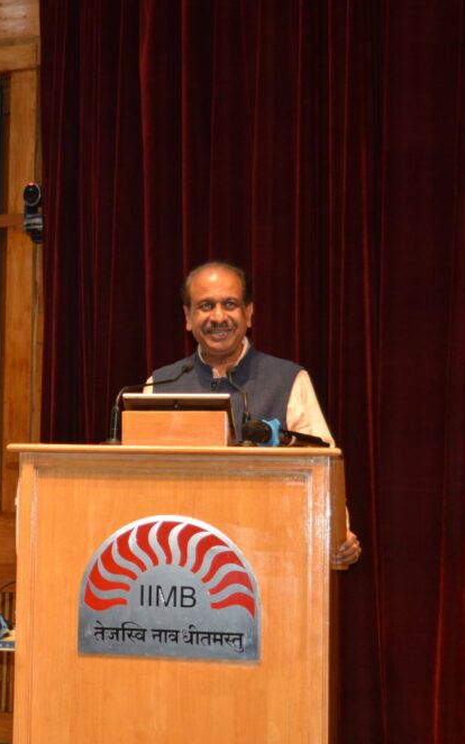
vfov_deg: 24.9
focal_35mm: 83
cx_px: -55
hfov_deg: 15.3
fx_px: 1684
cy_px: 372
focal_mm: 36
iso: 400
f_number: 4.8
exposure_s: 1/60
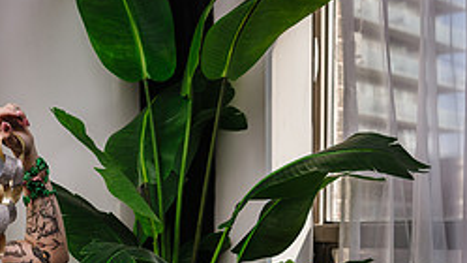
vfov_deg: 15.2
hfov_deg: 26.1
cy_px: 260
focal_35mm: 78
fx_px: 966
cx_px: 32
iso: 64
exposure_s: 1/250
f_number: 4.5
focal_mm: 31
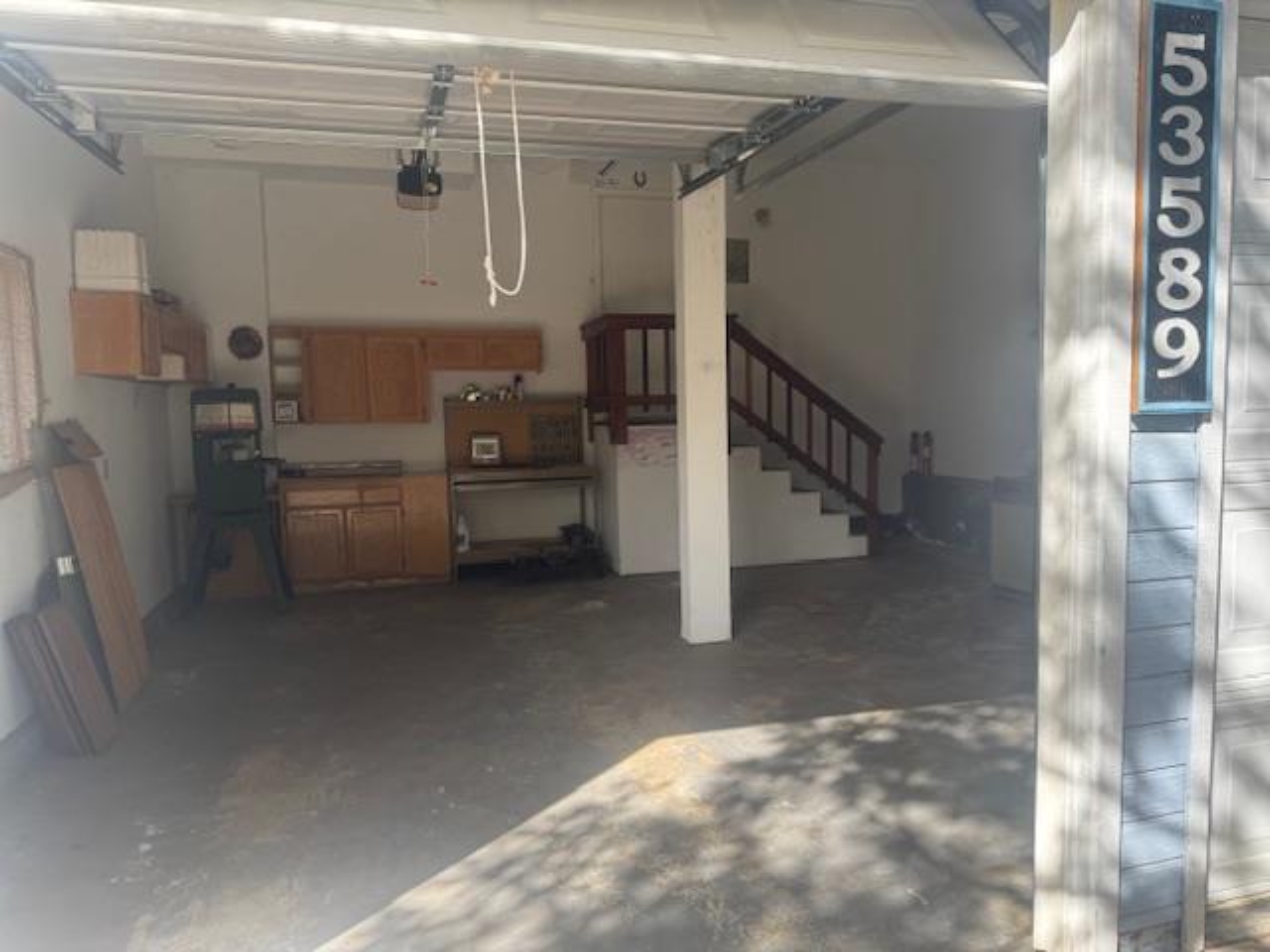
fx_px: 881
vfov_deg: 56.8
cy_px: 476
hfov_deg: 71.6
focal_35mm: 24
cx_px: 635
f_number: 1.78
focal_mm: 6.76
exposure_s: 1/510
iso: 80
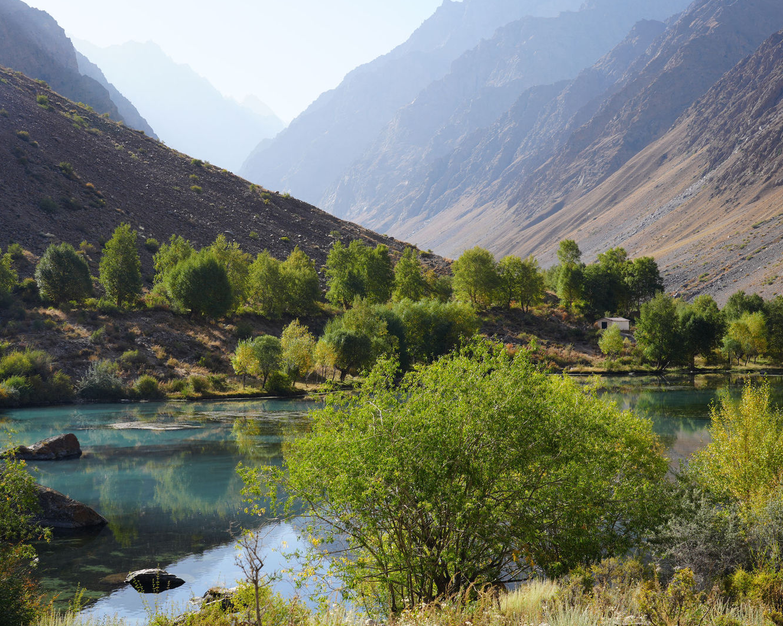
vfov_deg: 29.7
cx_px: 344
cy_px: 312
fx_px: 1182
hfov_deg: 36.6
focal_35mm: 51
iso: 100
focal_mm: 45
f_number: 8
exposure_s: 1/125
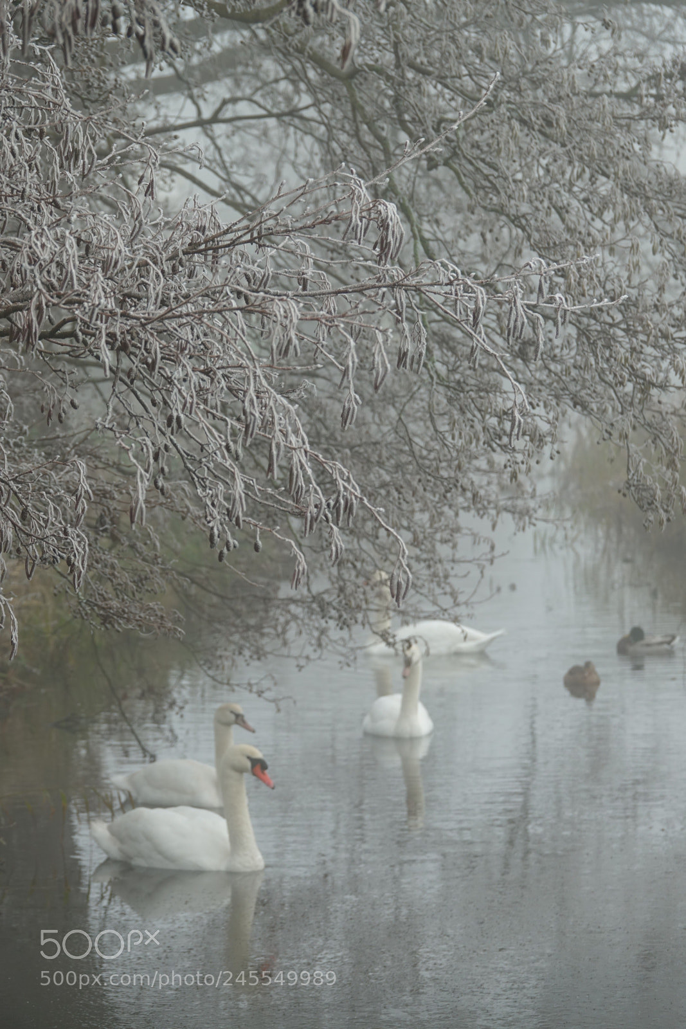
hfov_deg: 8.6
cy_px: 514
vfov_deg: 12.9
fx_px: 4543
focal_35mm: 159
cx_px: 343
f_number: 4
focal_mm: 58.29
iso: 100
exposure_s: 1/160
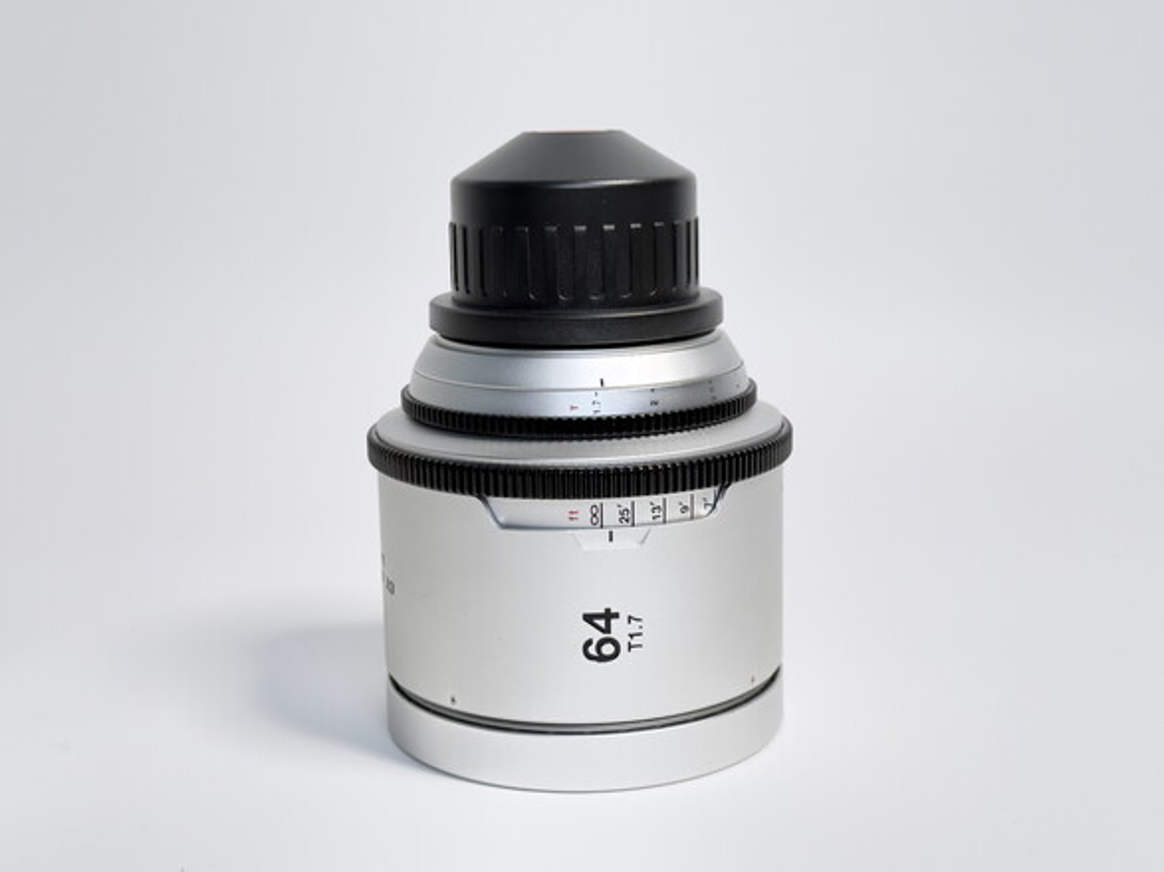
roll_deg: +0.6
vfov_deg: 30.3
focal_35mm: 48
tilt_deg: -9.8
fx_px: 1614
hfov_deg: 39.7
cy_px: 436
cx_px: 582
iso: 100
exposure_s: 1/444
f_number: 1.78
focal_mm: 6.76
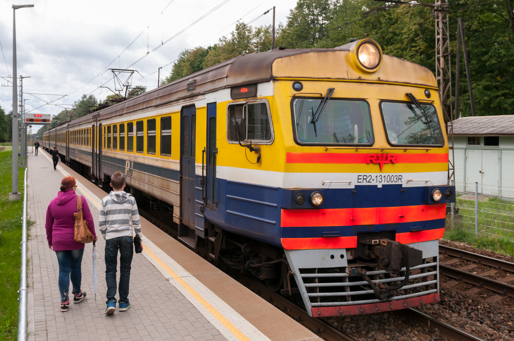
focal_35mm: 36
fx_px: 513
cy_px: 170
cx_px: 257
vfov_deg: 36.8
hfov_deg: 53.2
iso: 200
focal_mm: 24
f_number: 6.3
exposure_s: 1/160
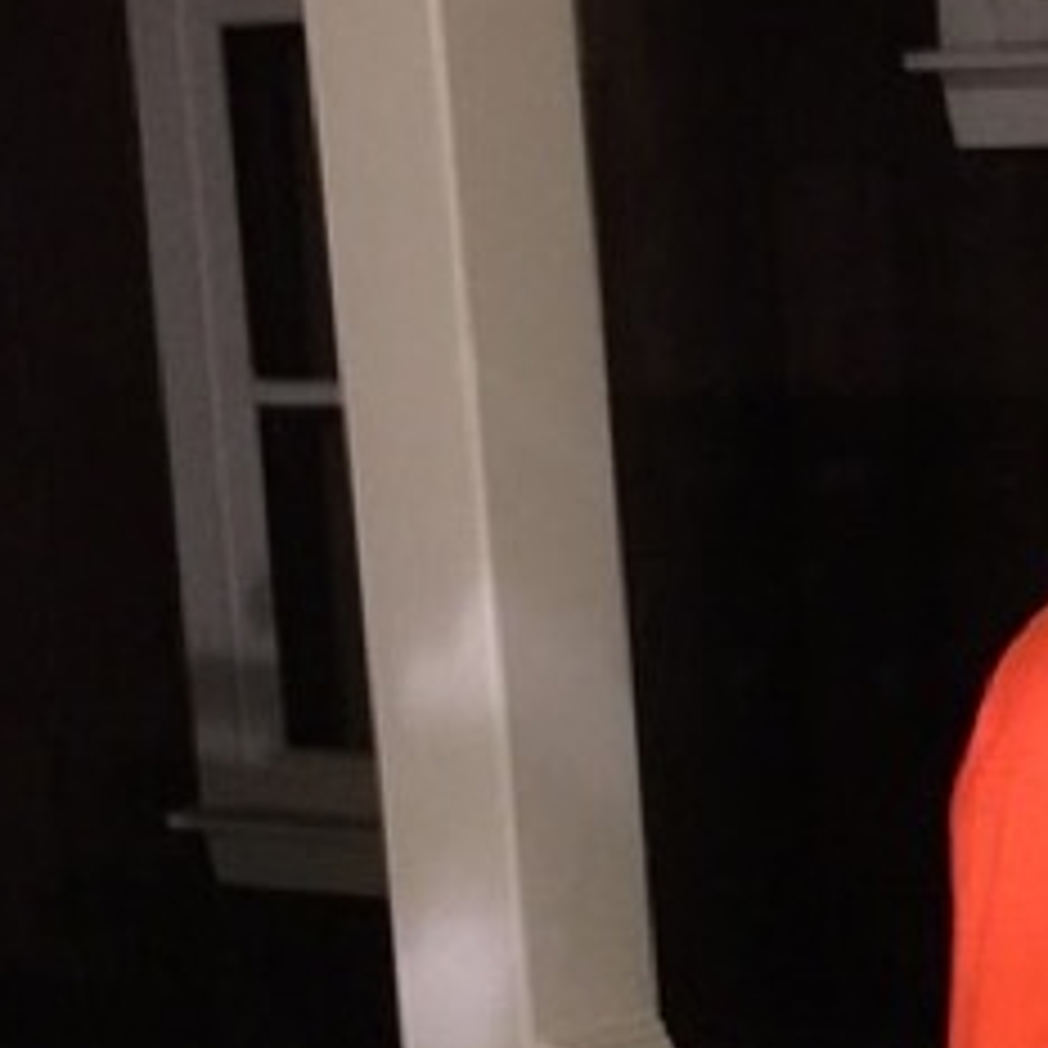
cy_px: 1196
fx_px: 4521
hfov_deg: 12.1
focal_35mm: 132
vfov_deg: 12.9
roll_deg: +0.8
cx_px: 1925
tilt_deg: -11.6
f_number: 2.2
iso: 160
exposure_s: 1/4
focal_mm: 4.15
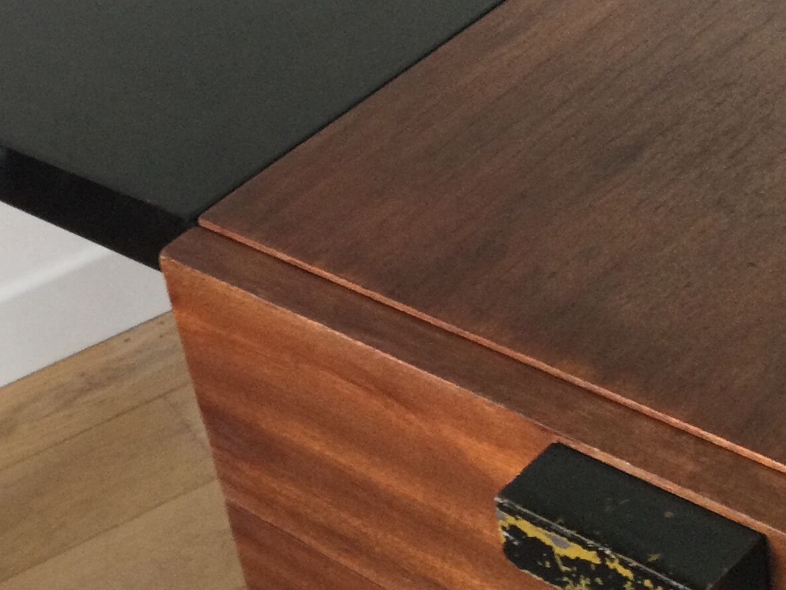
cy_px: 290
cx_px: 217
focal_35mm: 85
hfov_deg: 22.8
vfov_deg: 17.4
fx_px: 1930
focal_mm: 3.3
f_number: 2.4
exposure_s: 1/33
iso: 80
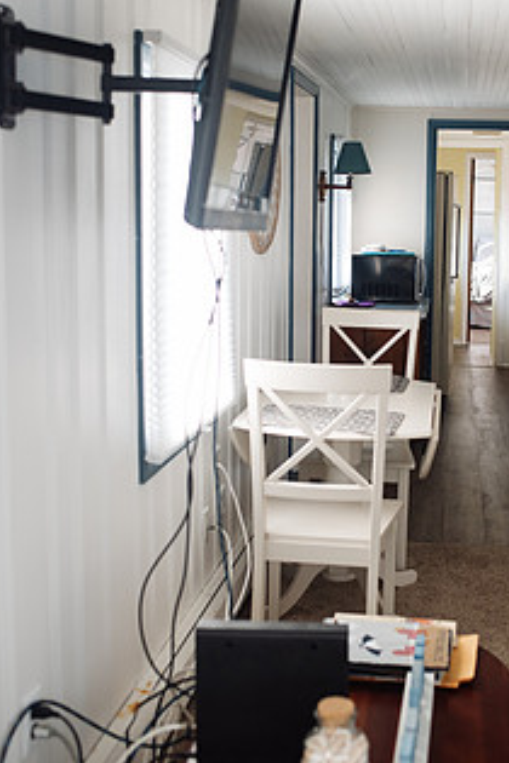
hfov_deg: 26.8
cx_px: 351
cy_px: 322
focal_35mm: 50
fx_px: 1060
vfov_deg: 39.5
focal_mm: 35
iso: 1000
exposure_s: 1/500
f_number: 2.8
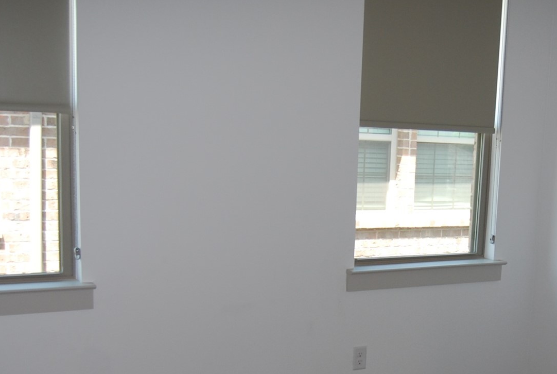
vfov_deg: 24.7
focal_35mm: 54
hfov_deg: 36.3
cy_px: 303
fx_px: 837
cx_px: 391
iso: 200
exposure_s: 1/60
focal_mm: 18
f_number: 3.5
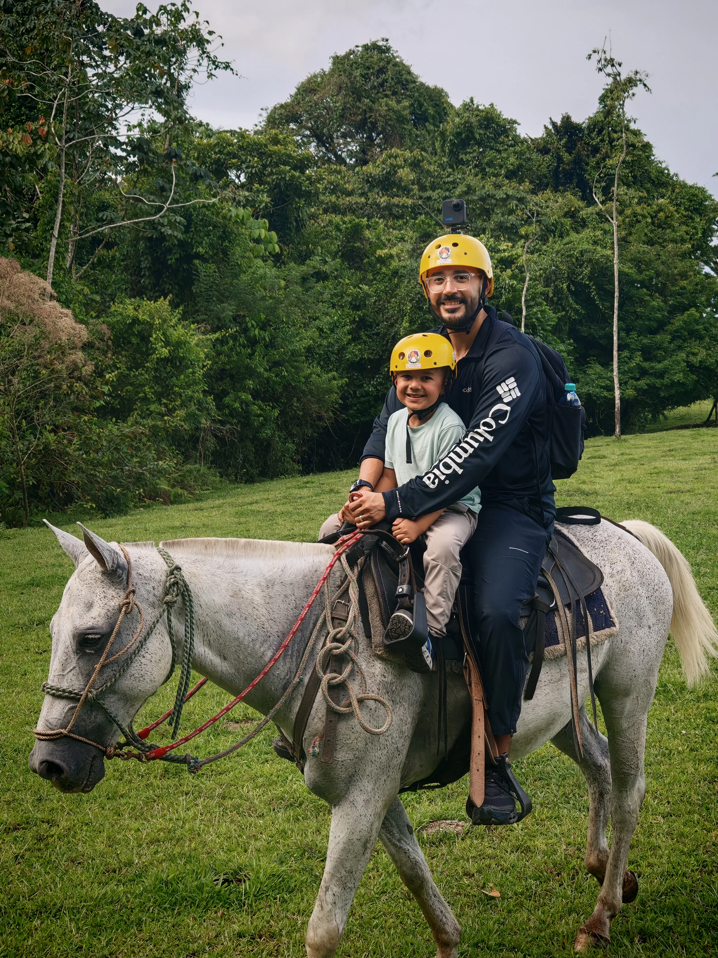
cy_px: 479
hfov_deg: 27.0
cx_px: 359
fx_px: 1493
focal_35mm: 54
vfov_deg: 35.5
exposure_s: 1/1100
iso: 50
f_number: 1.9
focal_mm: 6.67
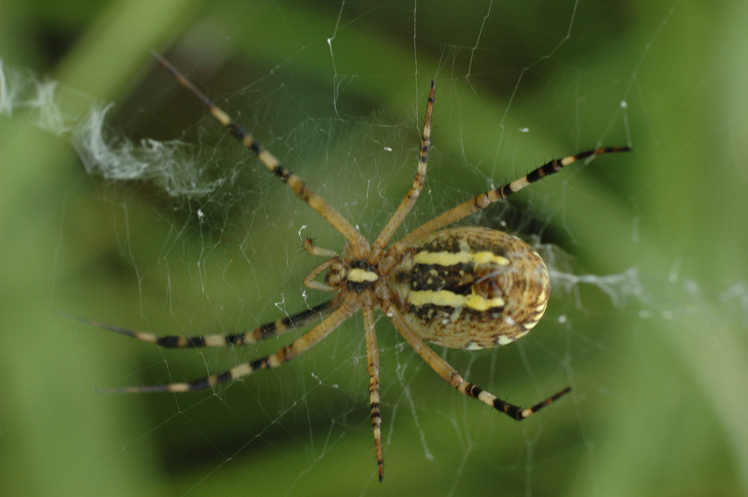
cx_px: 374
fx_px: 4672
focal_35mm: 225
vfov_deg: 6.1
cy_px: 248
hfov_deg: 9.2
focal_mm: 150
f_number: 6.3
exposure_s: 1/160
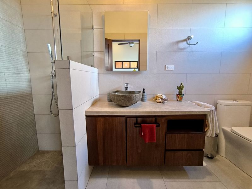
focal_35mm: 16
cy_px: 94
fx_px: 116
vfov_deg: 78.1
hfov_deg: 94.5
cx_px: 126
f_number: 2.2
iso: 250
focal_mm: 1.65
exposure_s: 1/50
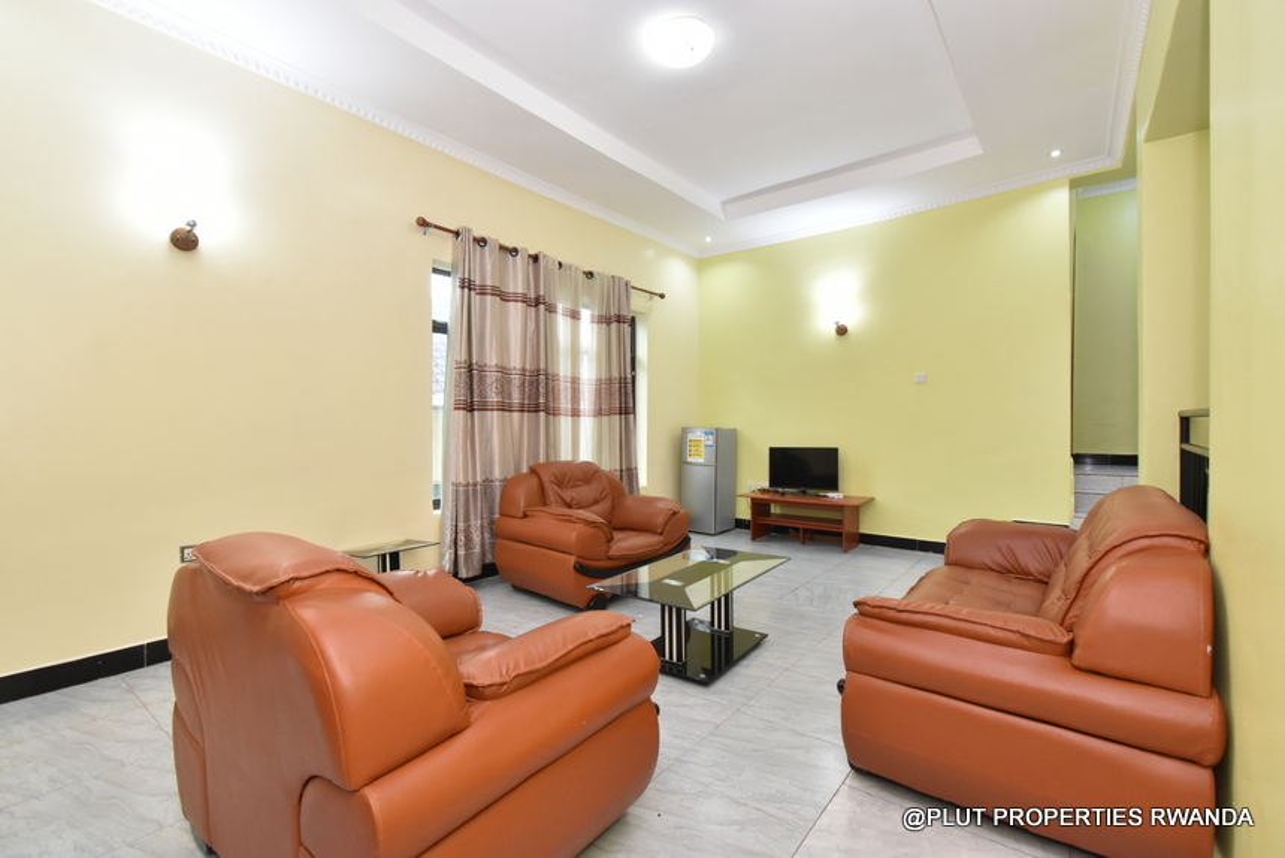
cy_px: 429
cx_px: 642
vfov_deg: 77.4
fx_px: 536
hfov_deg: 100.4
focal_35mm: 15
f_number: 8
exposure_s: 1/15
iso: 1400
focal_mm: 10
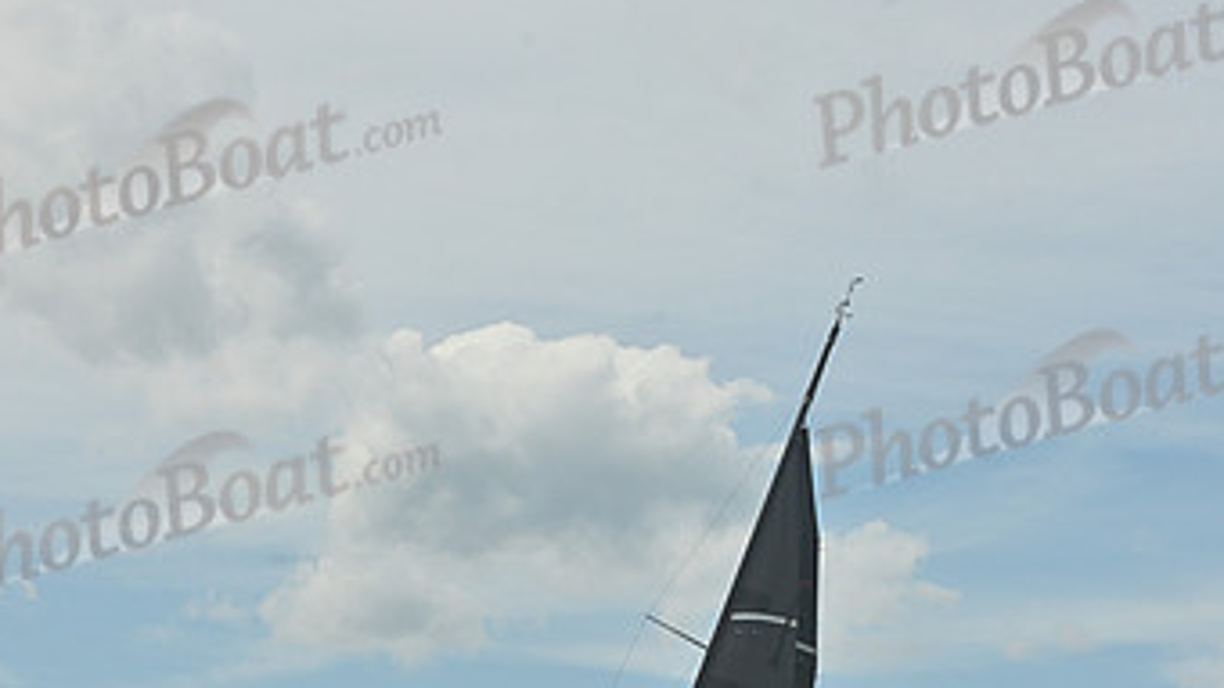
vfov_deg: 9.6
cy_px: 645
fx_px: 4056
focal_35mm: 125
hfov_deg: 17.2
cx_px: 628
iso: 320
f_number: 13
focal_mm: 70
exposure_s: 1/1250
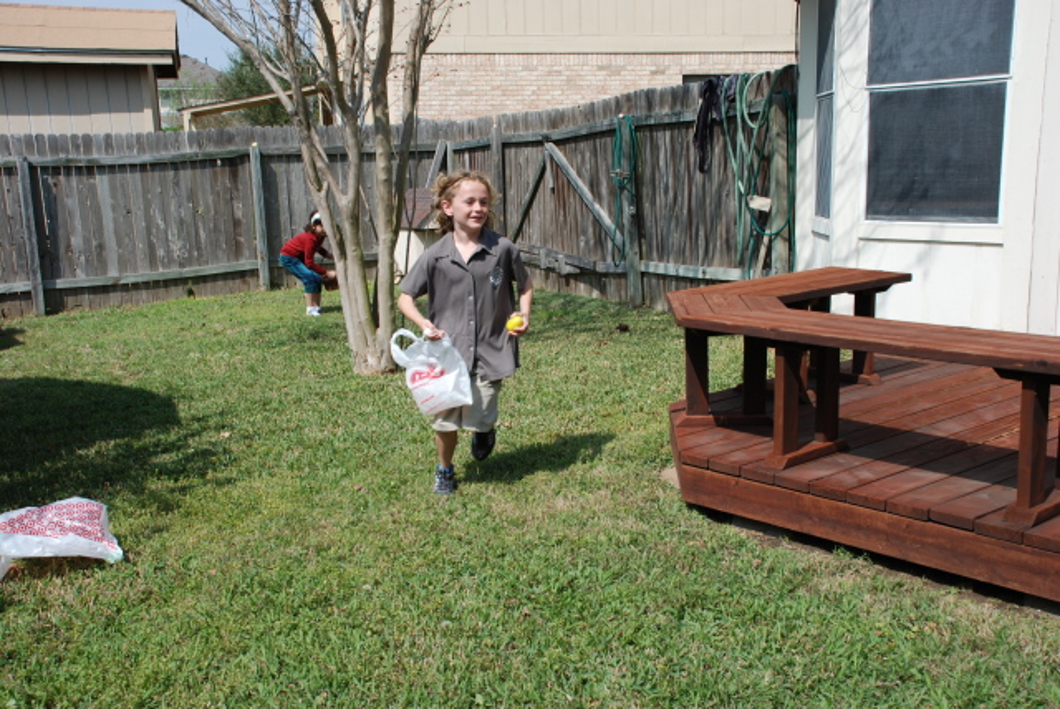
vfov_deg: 34.3
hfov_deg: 49.5
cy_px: 354
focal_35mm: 39
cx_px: 530
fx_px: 1149
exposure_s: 1/200
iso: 100
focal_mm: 26
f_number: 7.1
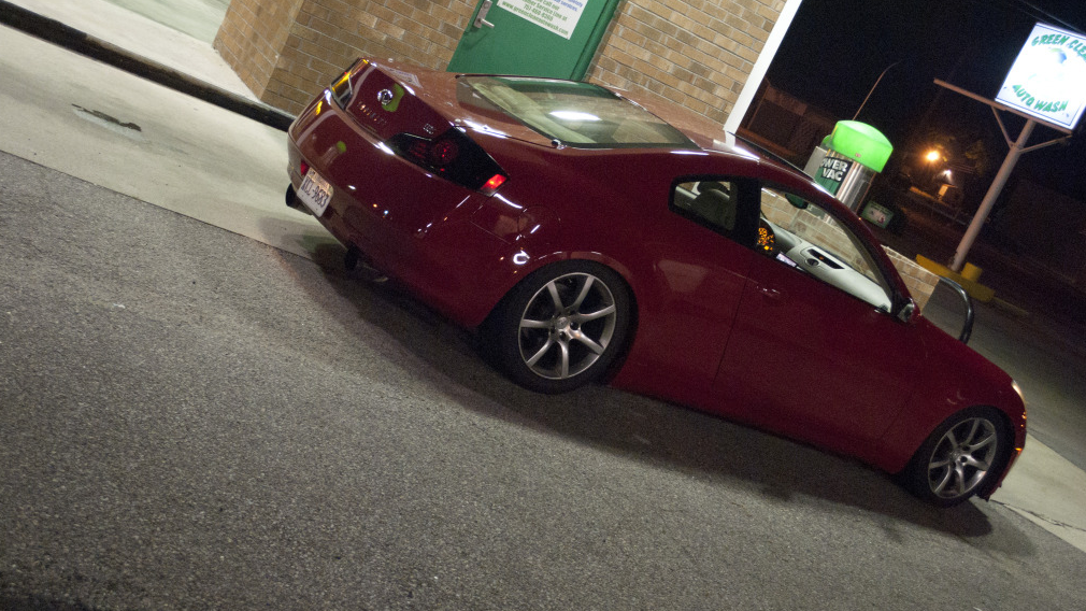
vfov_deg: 23.5
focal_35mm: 51
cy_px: 311
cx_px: 546
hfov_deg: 40.6
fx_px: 1469
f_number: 4.8
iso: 1600
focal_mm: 32
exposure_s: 1/25
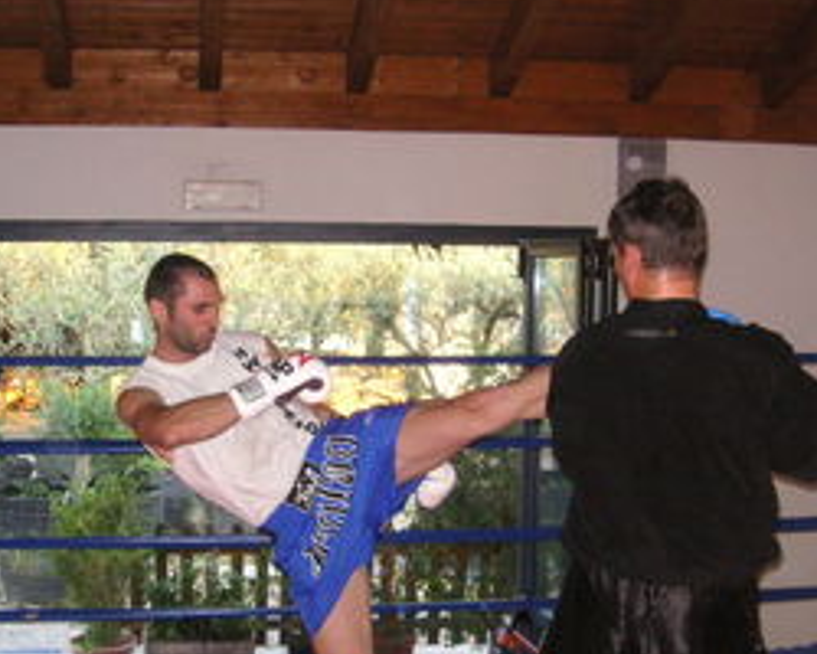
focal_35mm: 56
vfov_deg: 26.9
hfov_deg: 33.5
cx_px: 359
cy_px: 450
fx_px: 1354
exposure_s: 1/180
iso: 200
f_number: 2.8
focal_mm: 6.1
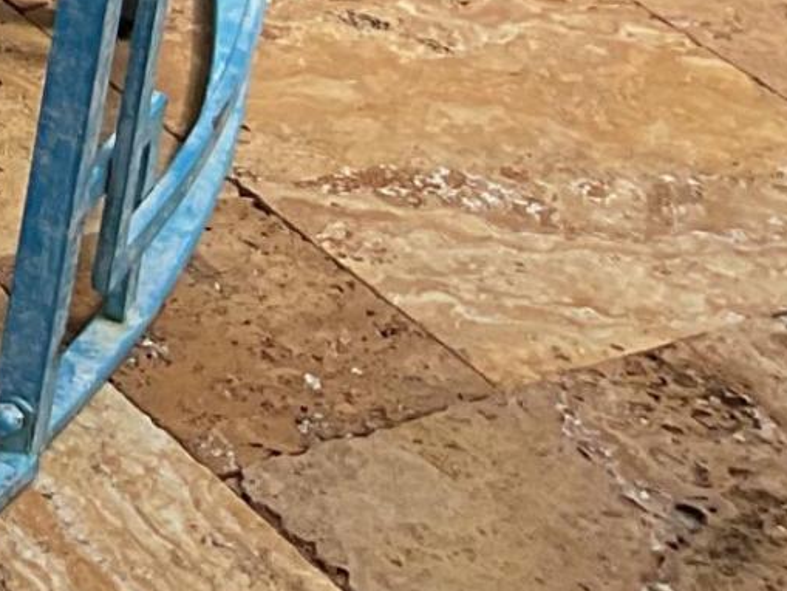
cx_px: -1333
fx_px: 3729
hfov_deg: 9.9
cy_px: -1068
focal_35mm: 164
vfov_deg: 8.0
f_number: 1.8
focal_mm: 3
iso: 16
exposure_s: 1/1035
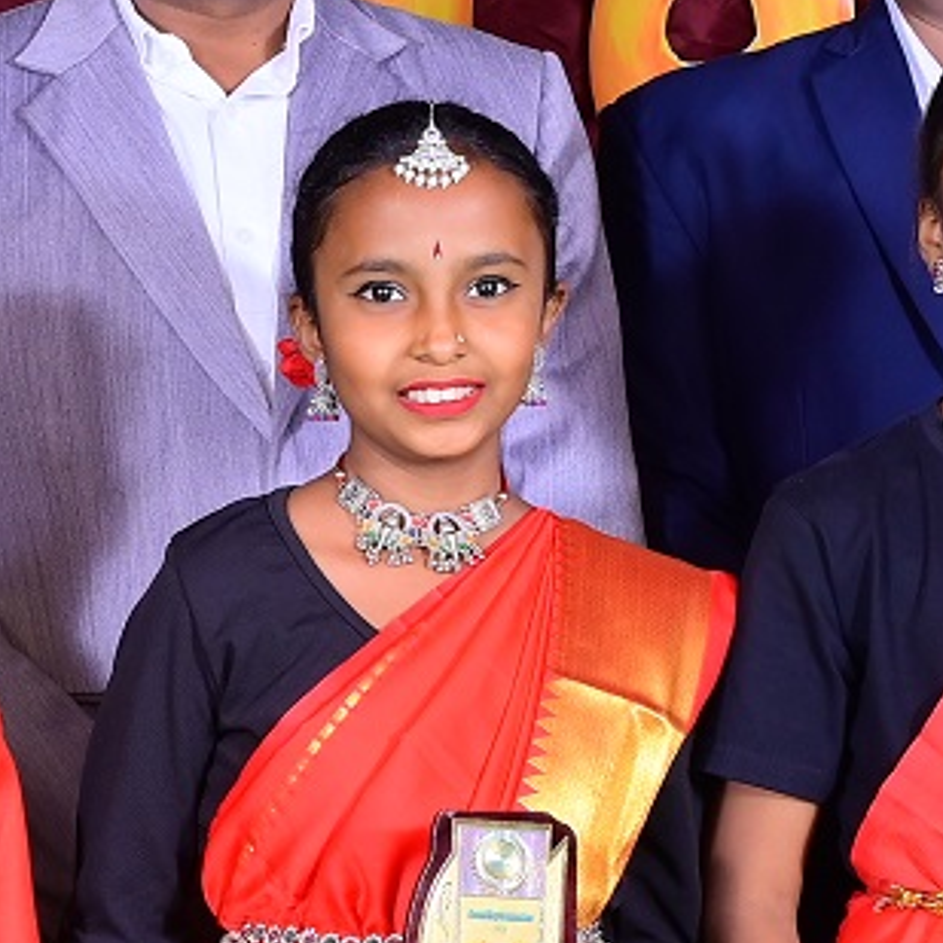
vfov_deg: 8.9
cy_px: 862
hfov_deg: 8.8
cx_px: -363
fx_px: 6010
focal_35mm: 195
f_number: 6.3
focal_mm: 37
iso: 250
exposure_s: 1/160
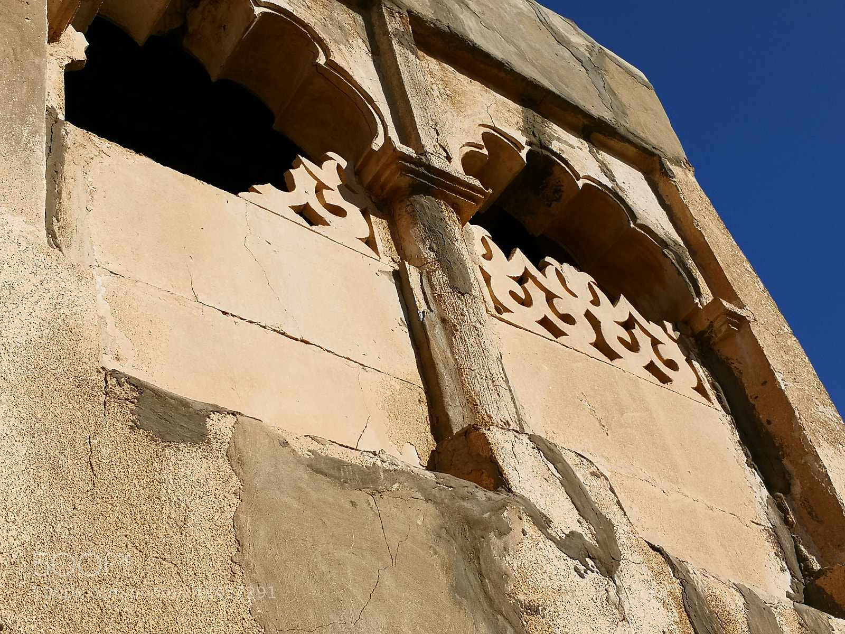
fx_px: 1318
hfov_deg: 35.5
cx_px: 422
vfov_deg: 27.0
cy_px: 317
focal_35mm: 54
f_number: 1.6
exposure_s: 1/3322
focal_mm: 3.95
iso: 50
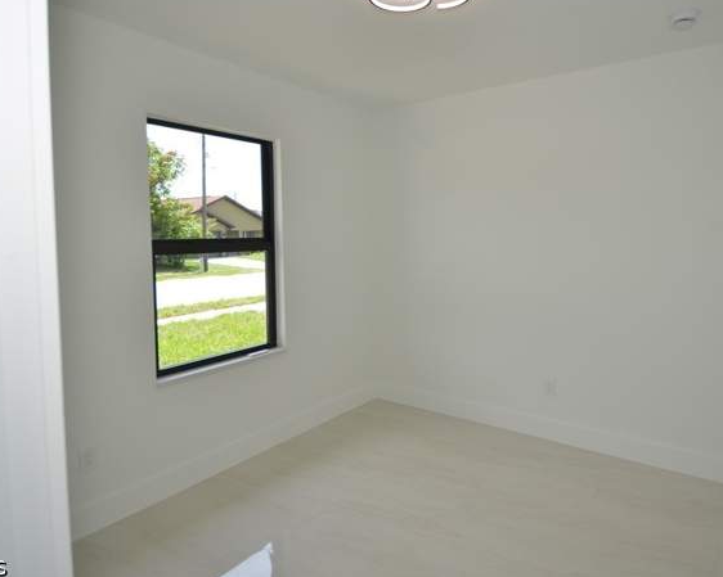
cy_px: 242
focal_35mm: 20
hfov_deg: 79.4
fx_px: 428
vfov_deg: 67.6
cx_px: 435
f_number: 5.6
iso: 140
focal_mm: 10
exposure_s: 1/125
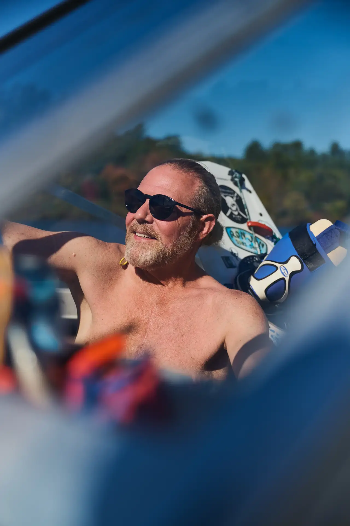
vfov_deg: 41.1
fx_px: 700
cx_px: 175
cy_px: 263
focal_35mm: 48
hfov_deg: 28.1
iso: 64
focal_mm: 48
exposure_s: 1/3200
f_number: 2.8
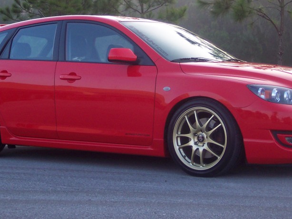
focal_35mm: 85
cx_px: 167
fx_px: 717
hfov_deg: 23.0
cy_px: 38
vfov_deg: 17.2
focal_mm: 10.7
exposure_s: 1/250
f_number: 3.4
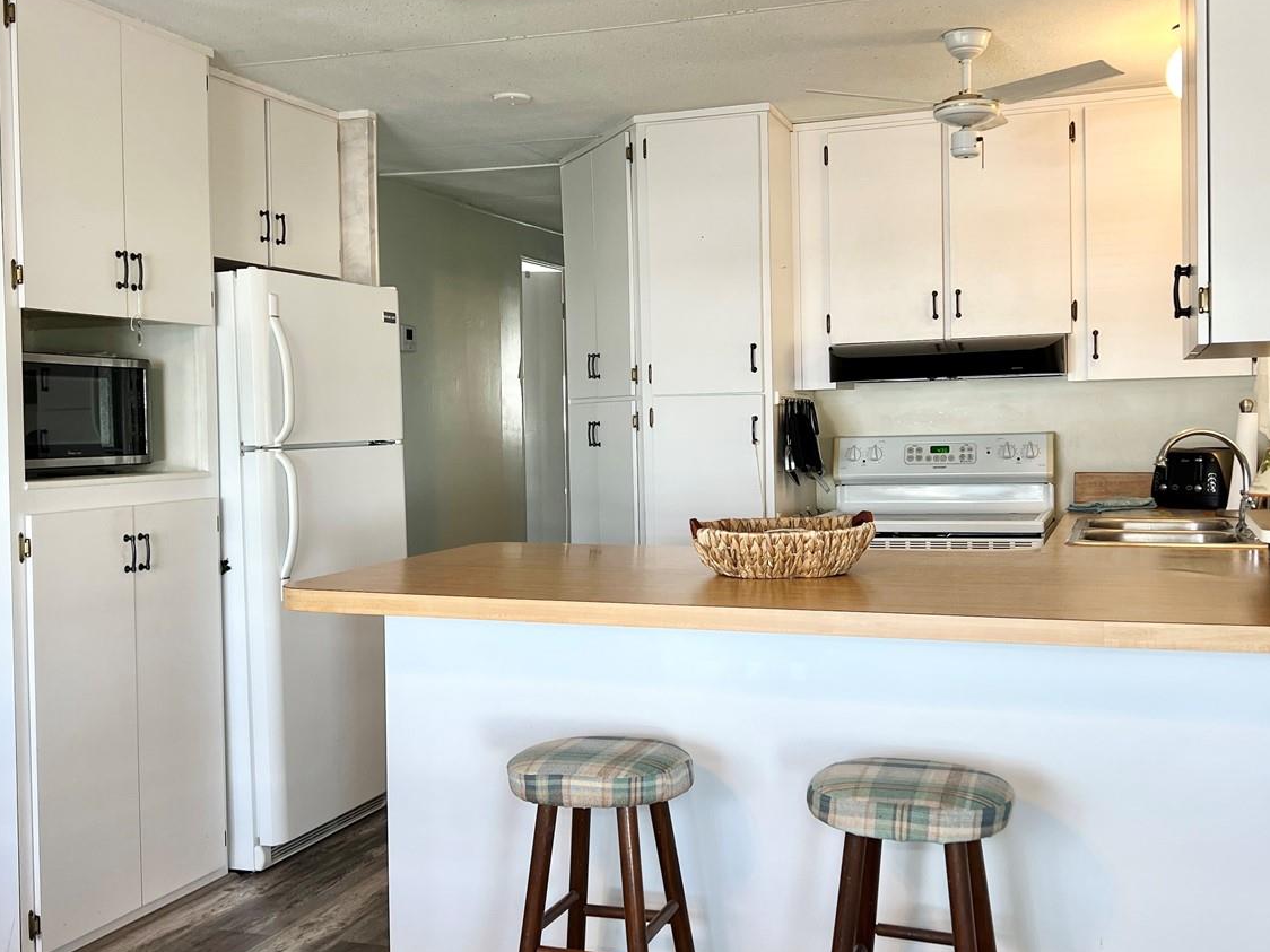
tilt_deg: -1.1
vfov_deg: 38.7
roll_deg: +1.3
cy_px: 448
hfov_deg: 50.1
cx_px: 661
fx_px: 1357
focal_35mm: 37
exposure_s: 1/120
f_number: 1.5
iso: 80
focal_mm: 5.7
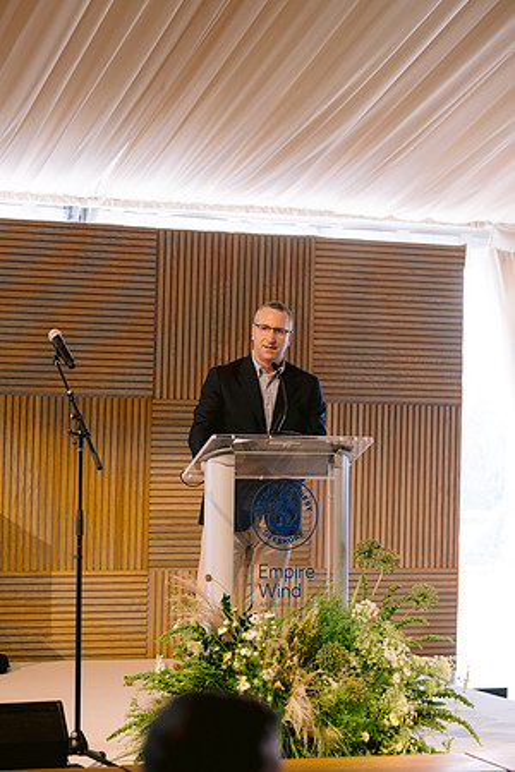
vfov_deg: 23.9
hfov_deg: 16.1
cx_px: 258
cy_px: 386
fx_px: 1824
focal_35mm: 85
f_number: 2.8
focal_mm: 85
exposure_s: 1/160
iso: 800
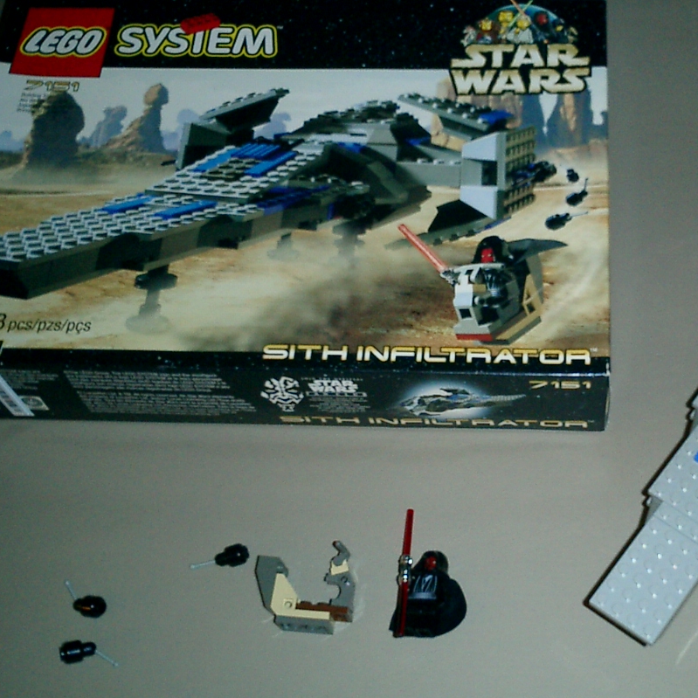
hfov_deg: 32.8
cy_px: 392
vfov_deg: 33.4
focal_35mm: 51
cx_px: 518
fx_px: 1163
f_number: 3.2
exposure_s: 1/30
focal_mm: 7.5
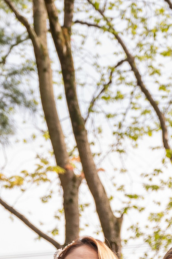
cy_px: 293
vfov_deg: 7.3
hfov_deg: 4.9
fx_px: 2025
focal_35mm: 282
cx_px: 113
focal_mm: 57
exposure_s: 1/320
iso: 100
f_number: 4
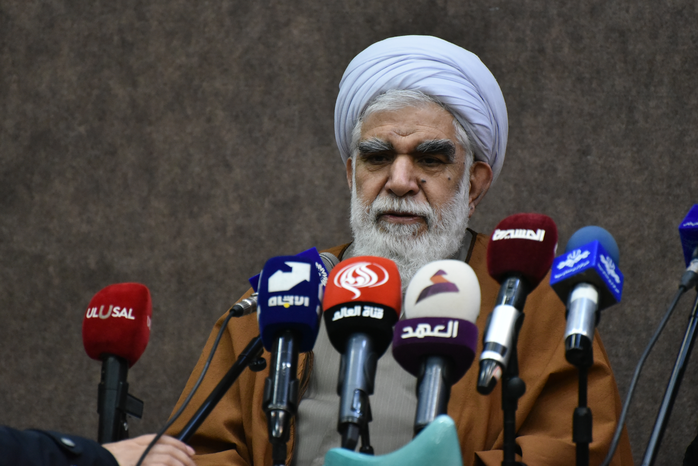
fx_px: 5819
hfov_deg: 6.9
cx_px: 349
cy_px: 233
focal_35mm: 300
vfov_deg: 4.6
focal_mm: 300
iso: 6400
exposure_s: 1/200
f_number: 5.6
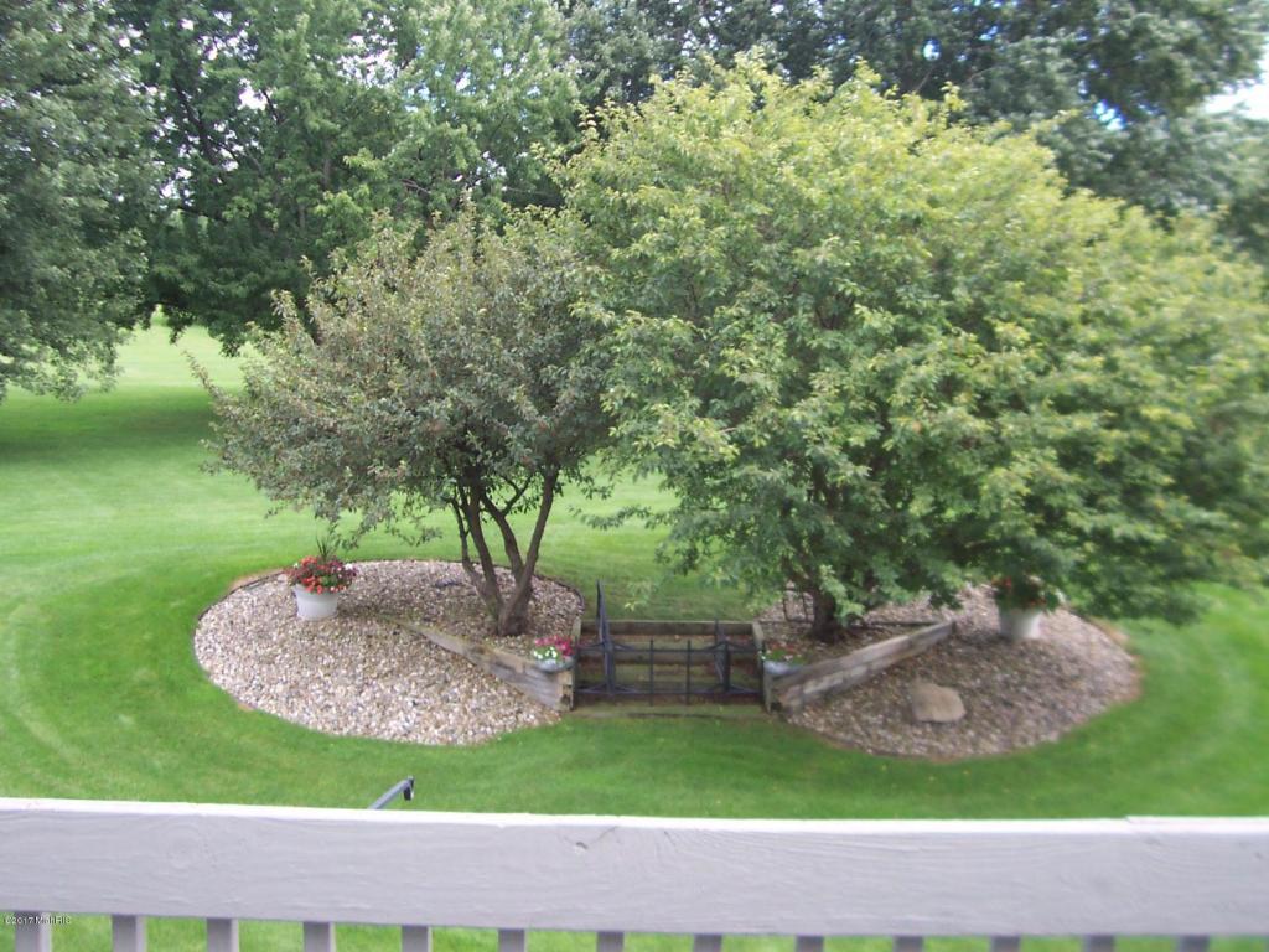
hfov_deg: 50.1
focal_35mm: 37
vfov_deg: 38.7
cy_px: 476
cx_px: 634
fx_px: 1356
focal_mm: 5.6
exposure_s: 1/180
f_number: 2.8
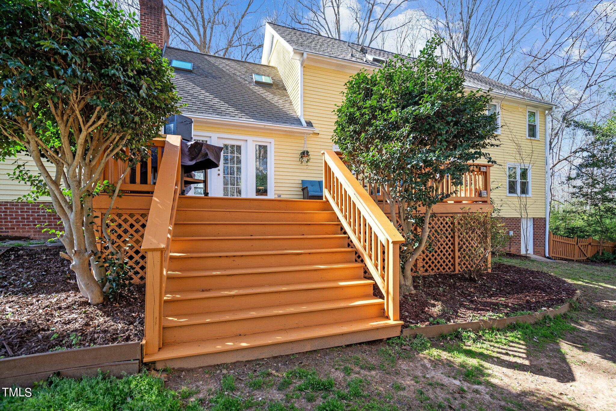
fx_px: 274
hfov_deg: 96.7
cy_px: 206
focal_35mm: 16
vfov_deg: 73.7
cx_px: 308
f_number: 4
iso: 160
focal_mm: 16
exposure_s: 1/60
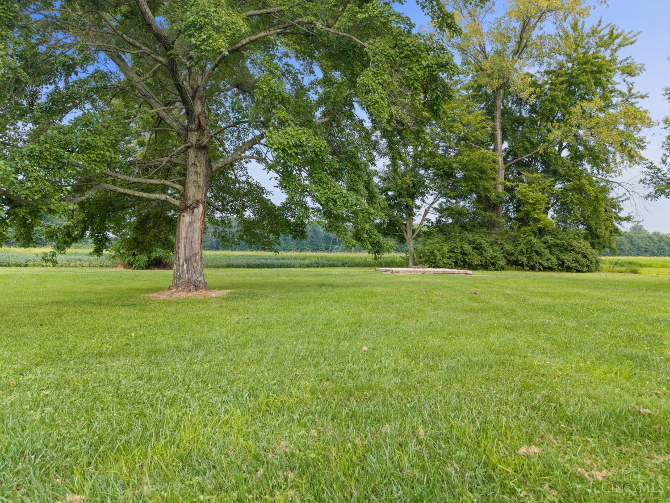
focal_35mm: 24
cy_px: 252
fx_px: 465
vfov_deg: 56.8
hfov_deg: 71.6
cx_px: 335
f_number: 1.8
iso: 100
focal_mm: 8.67
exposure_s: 1/250
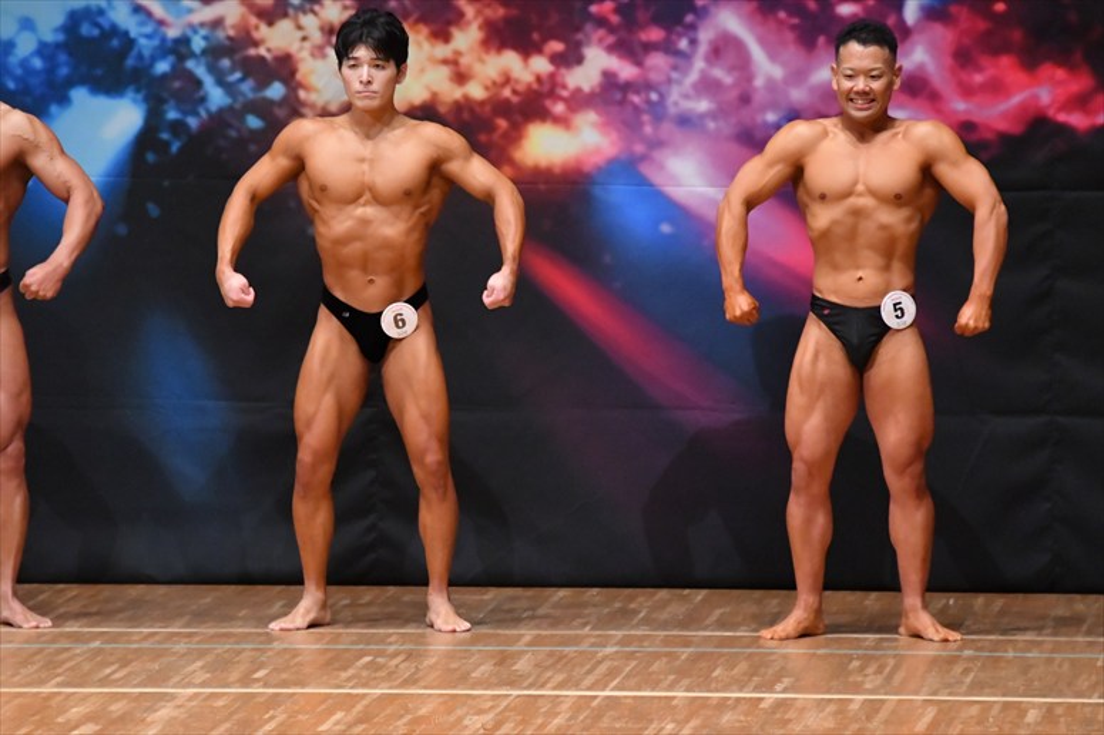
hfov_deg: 6.0
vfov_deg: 4.0
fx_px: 10575
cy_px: 368
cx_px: 552
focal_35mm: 345
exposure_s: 1/400
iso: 8000
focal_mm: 230
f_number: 5.6
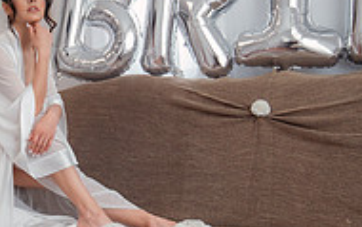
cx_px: 32
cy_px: 112
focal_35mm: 59
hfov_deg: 32.7
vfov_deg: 22.0
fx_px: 582
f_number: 2.8
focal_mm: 19
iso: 1250
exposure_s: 1/250
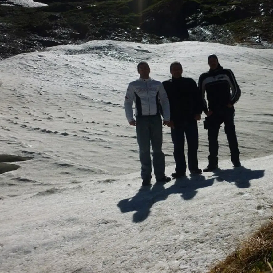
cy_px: 136
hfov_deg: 38.7
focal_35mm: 43
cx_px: 182
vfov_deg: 39.2
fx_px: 384
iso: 100
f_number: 11
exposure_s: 1/250
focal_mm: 6.5
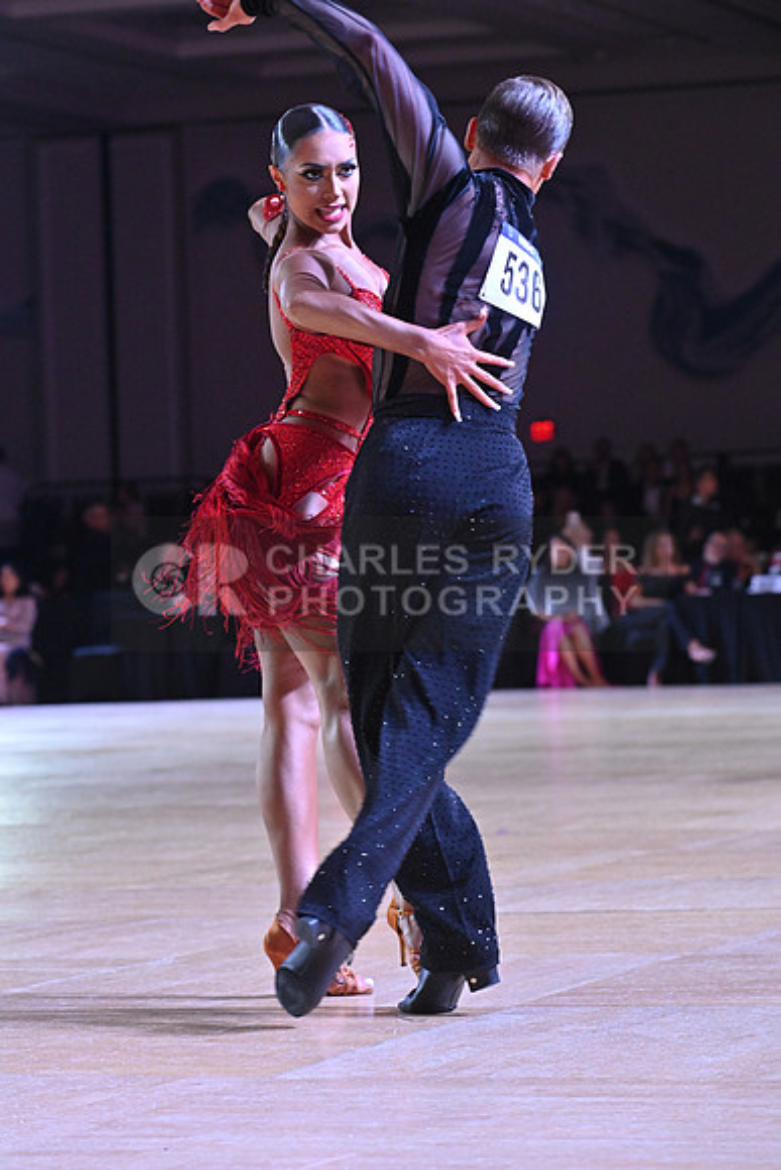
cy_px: 585
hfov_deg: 10.2
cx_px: 390
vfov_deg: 15.2
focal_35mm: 135
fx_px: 4390
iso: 4000
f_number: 7.1
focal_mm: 135
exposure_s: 1/400
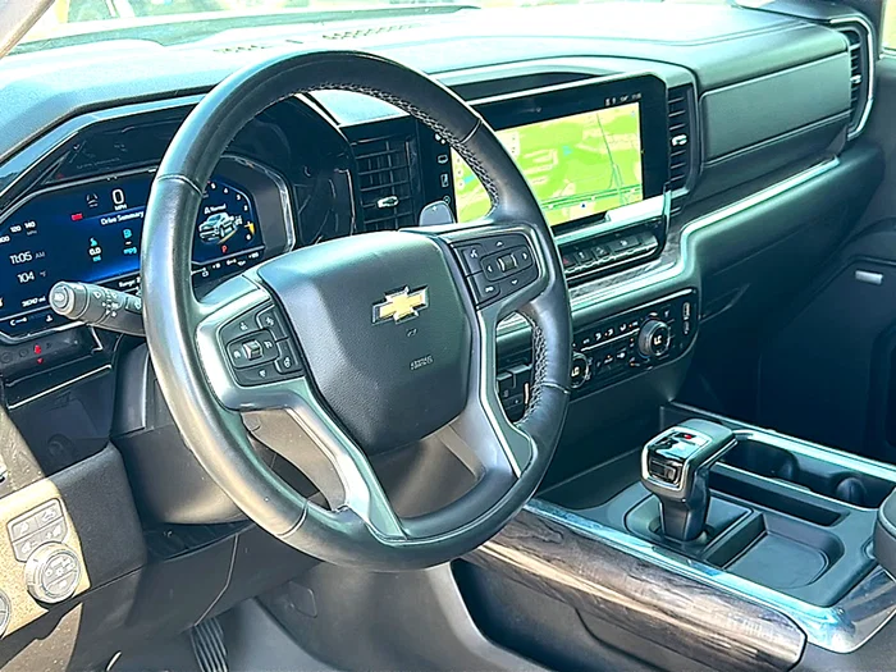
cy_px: 336
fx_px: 984
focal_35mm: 38
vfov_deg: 37.7
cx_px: 448
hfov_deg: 49.0
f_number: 1.78
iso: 125
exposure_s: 1/165
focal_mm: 6.86
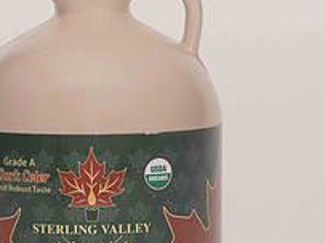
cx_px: 128
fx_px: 2243
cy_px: 125
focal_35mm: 239
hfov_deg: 8.3
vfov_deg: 6.2
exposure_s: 1/100
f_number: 13
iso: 400
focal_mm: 85
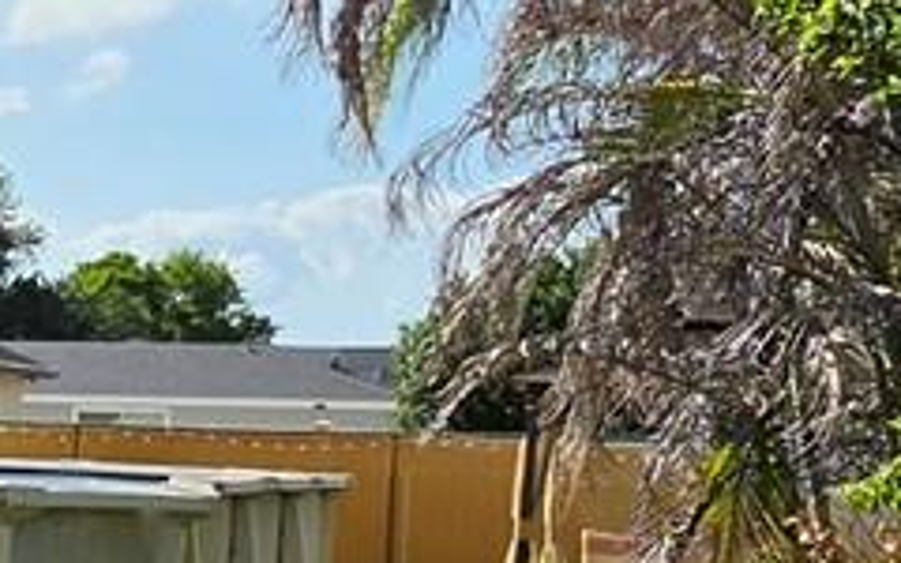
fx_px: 2259
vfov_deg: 14.0
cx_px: -601
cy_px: 567
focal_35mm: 92
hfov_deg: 18.7
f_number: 1.9
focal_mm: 2.2
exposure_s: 1/4516
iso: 32
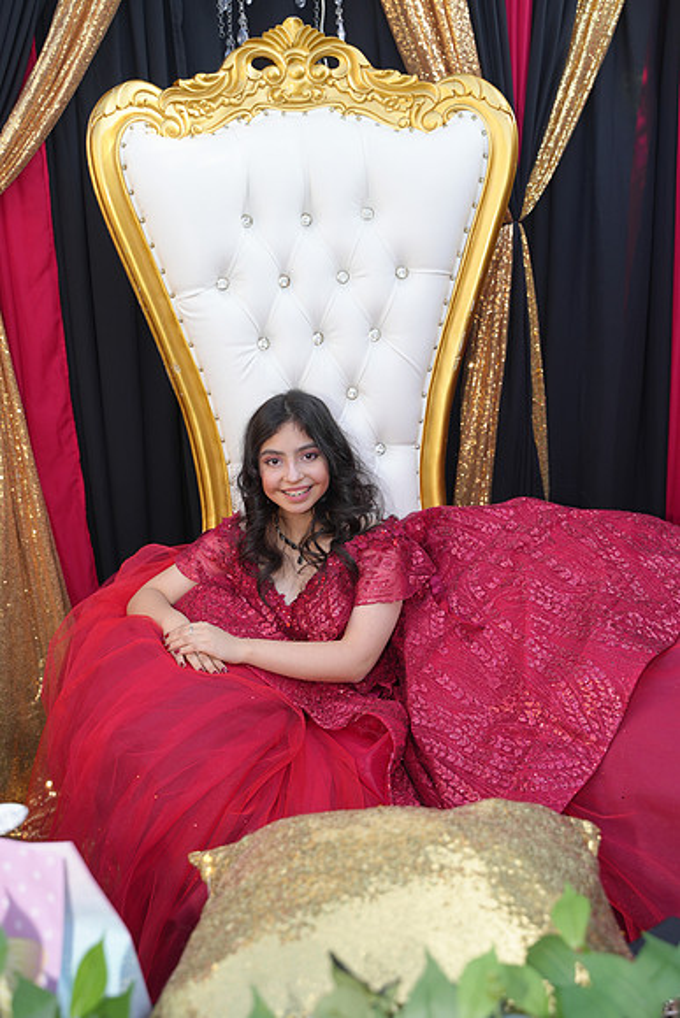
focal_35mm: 44
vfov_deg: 44.5
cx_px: 340
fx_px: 1246
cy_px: 509
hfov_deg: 30.5
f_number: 4
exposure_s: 1/160
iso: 125
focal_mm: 44
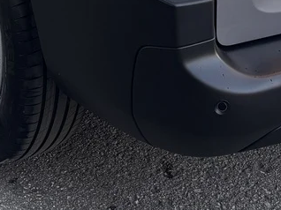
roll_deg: +0.9
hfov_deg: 15.1
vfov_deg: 10.2
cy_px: -243
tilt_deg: -11.7
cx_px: 153
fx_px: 1063
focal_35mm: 131
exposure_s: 1/148
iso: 40
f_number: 1.6
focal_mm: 5.96
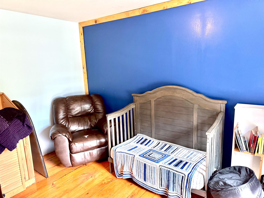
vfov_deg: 56.8
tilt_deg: -10.4
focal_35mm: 24
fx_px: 183
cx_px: 132
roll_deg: +2.7
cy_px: 99
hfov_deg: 71.6
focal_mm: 6.76
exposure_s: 1/40
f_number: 1.78
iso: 800
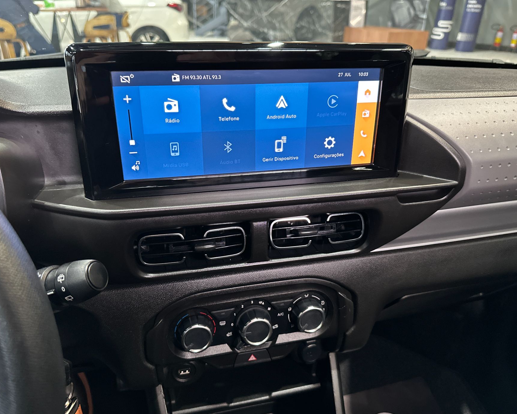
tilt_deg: -27.7
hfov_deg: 66.0
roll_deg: -1.2
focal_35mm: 26
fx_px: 398
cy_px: 210
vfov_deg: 54.9
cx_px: 250
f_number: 1.78
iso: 1000
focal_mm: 6.86
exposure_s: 1/54
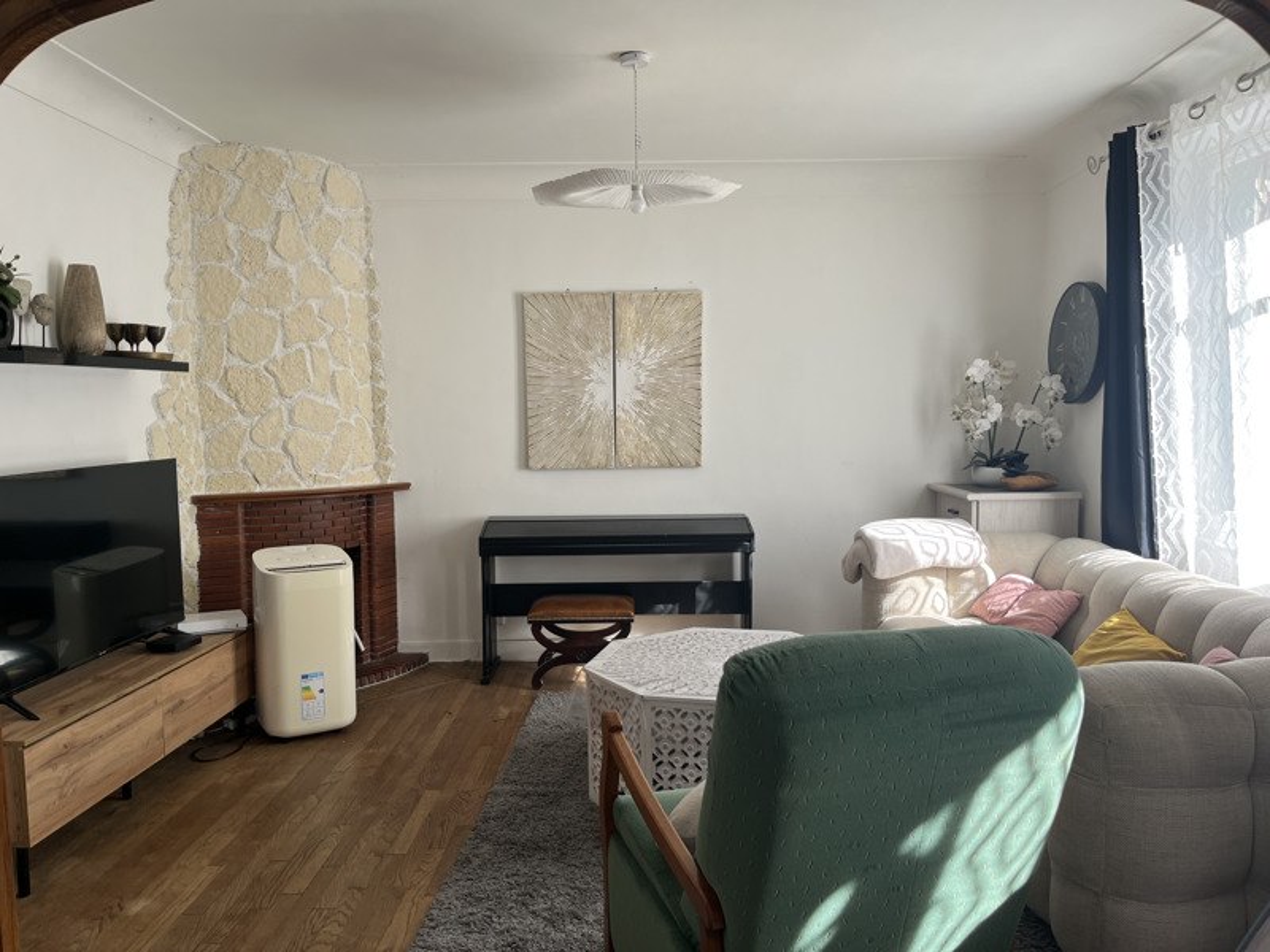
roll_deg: +0.5
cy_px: 476
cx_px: 635
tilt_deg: -6.2
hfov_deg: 67.3
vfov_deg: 53.1
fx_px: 954
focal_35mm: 26
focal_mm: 5.1
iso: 40
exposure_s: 1/172
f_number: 1.6
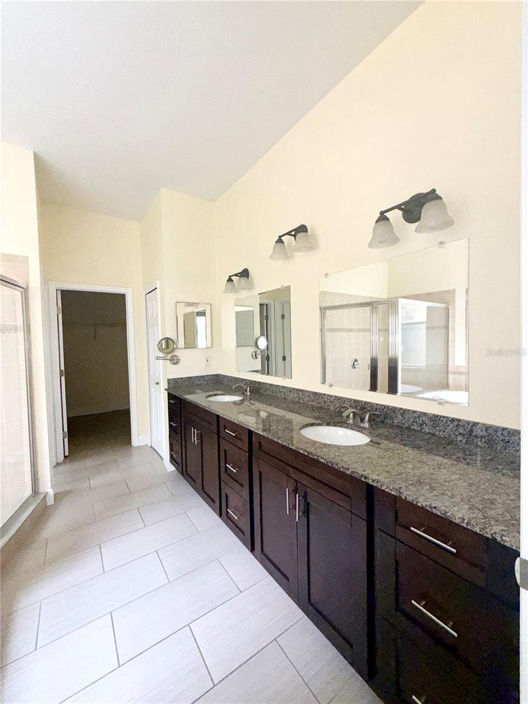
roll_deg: +0.6
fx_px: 285
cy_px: 352
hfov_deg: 85.7
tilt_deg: -2.4
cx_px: 264
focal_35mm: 14
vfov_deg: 102.1
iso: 200
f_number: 2.2
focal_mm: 2.22
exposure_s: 1/117
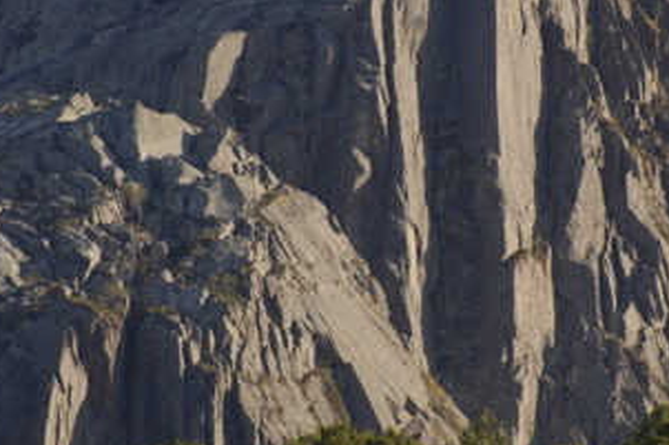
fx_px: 17700
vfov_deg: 1.4
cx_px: 428
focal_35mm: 953
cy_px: 198
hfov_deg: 2.2
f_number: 5.6
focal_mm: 300
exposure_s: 1/640
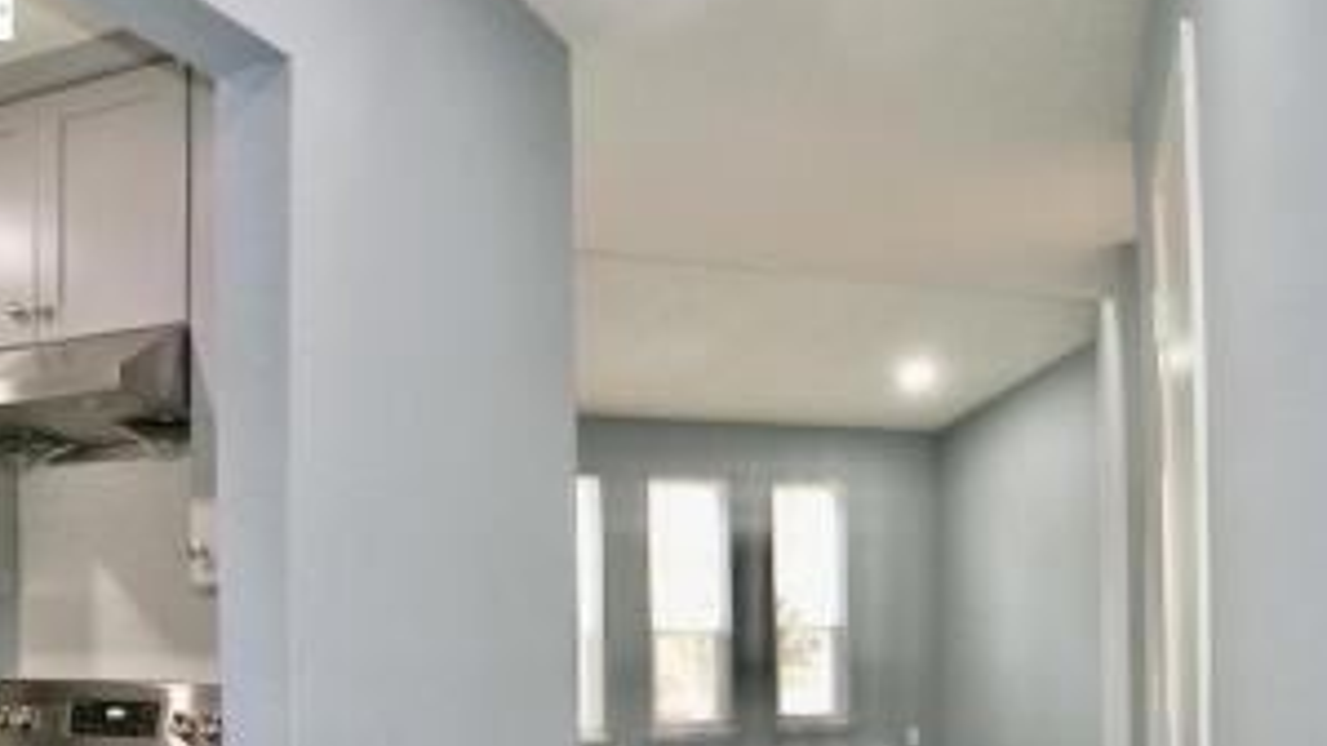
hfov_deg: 56.2
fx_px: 1231
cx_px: 528
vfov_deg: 32.8
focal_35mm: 35
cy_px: 595
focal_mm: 5
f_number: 2.8
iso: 100
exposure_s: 1/30
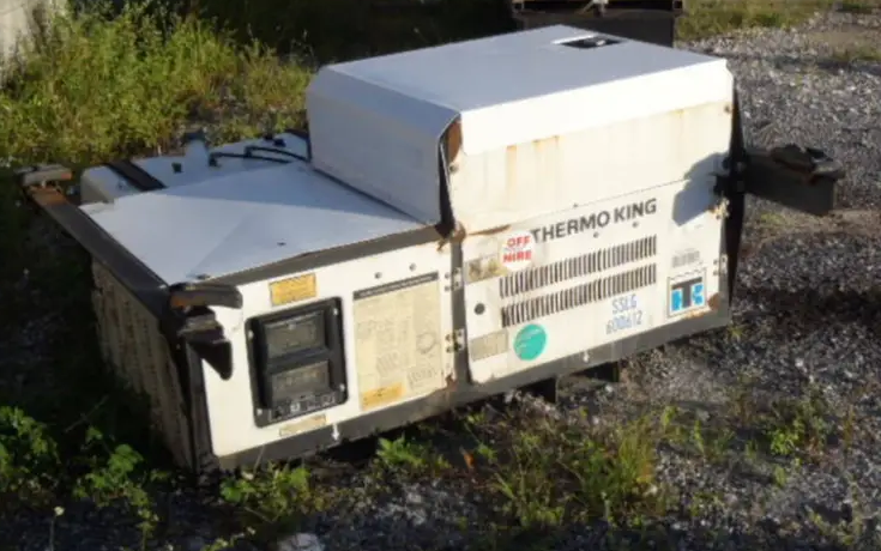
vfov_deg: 24.4
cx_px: 434
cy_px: 288
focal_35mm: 53
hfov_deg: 38.2
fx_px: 1273
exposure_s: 1/400
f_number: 4.9
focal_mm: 8.8
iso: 80
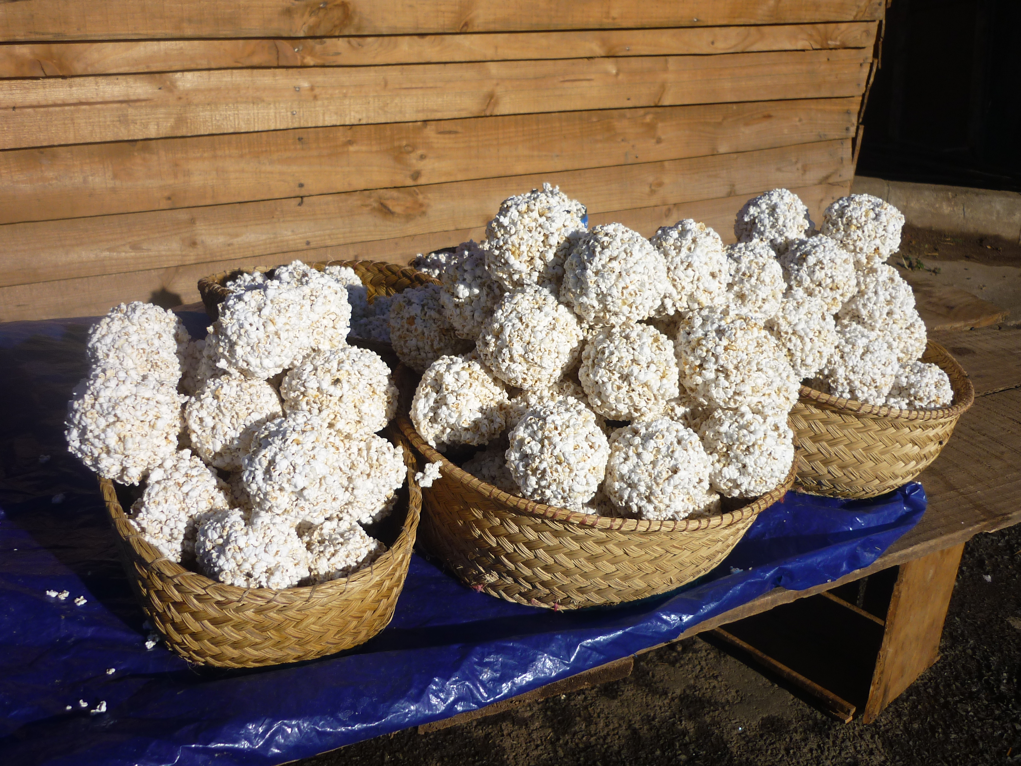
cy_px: 383
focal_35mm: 33
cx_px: 510
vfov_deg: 42.9
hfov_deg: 55.4
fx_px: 973
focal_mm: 5.5
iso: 80
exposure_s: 1/320
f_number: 8
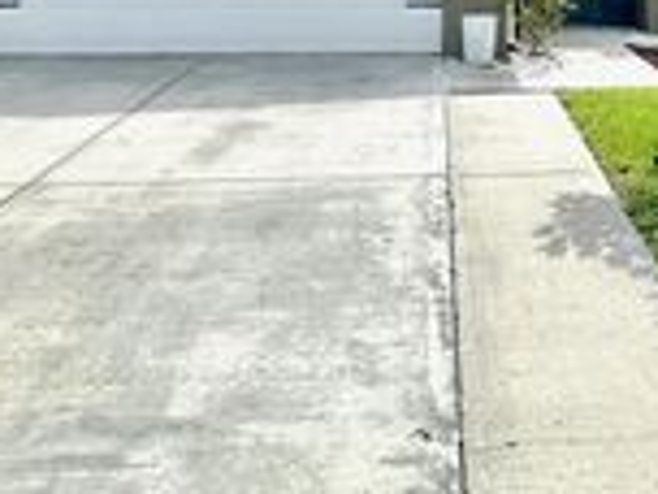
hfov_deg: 39.9
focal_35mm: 46
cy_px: -219
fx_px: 874
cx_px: 506
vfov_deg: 25.1
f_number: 2.2
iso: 50
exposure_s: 1/4831
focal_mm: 2.22
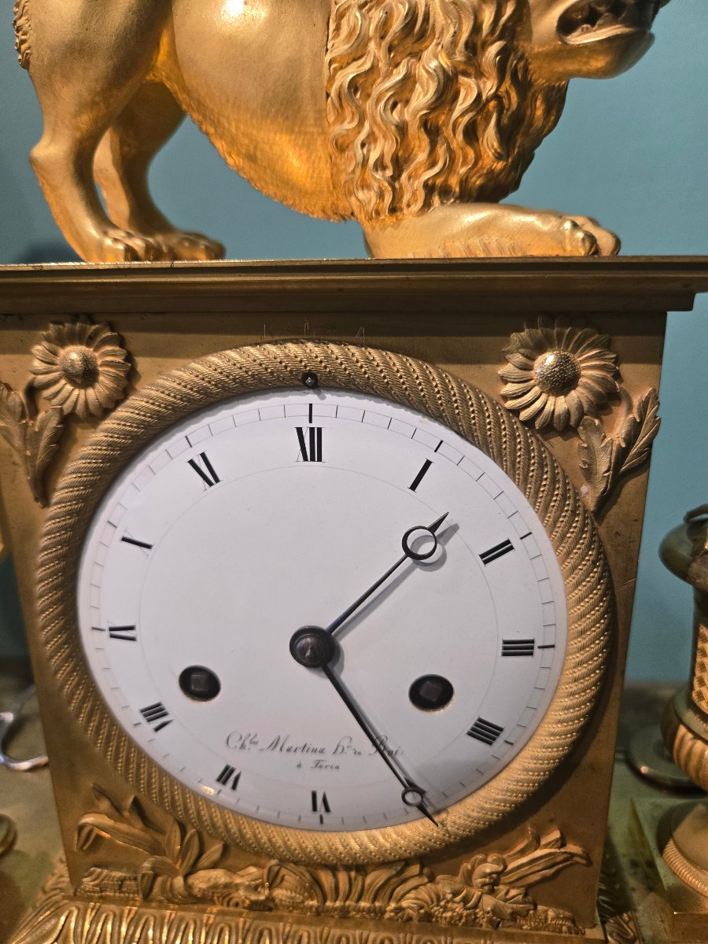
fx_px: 627
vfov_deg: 73.9
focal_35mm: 23
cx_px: 354
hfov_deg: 58.9
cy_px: 472
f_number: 1.8
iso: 200
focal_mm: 5.4
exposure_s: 1/100
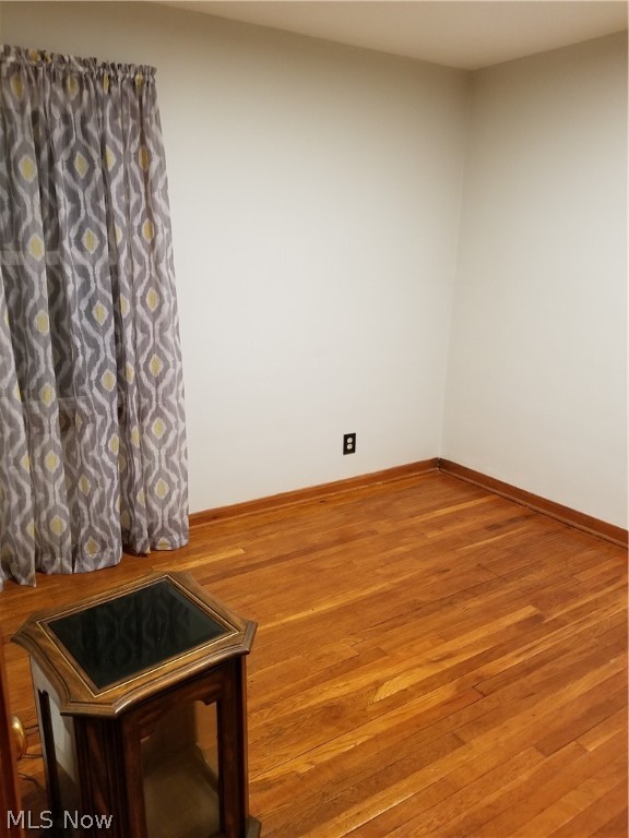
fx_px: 630
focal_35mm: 26
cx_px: 314
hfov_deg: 53.1
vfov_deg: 67.3
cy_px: 419
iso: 200
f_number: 1.7
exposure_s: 1/17
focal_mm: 4.25
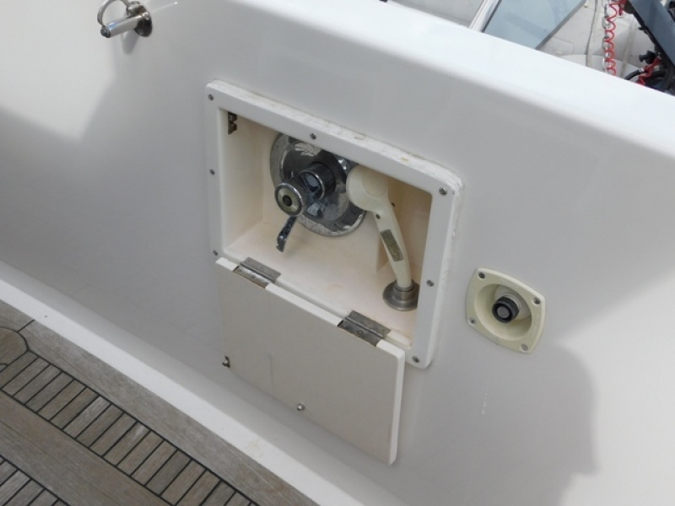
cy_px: 253
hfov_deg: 46.8
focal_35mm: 40
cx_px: 338
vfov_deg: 36.0
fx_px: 780
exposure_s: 1/640
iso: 125
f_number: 3.6
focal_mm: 7.1
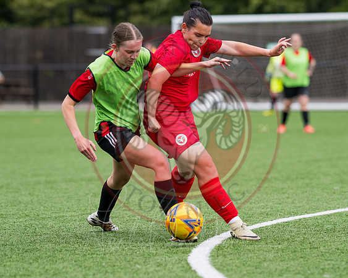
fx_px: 2343
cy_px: 139
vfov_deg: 6.8
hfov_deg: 8.5
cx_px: 174
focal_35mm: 228
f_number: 2.2
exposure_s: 1/5000
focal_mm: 135
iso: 200
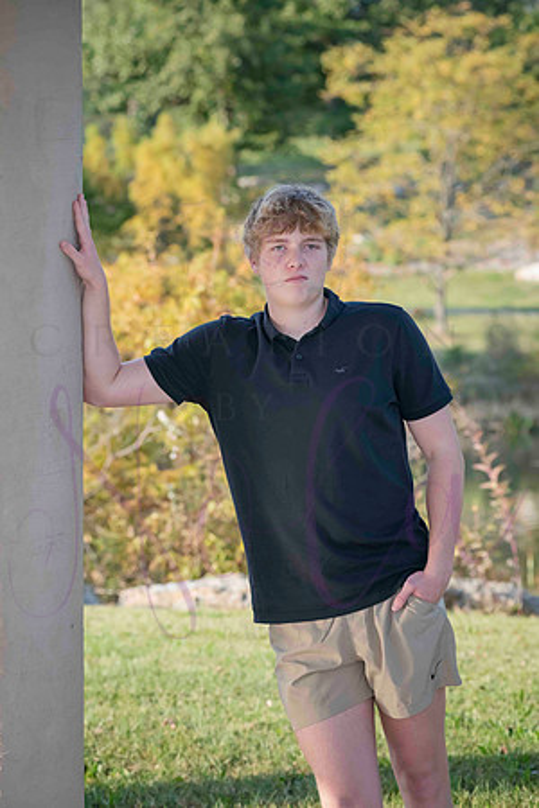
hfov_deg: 13.0
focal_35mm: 105
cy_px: 404
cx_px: 270
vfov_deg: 19.5
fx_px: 2358
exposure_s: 1/640
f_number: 5.6
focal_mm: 105
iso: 800
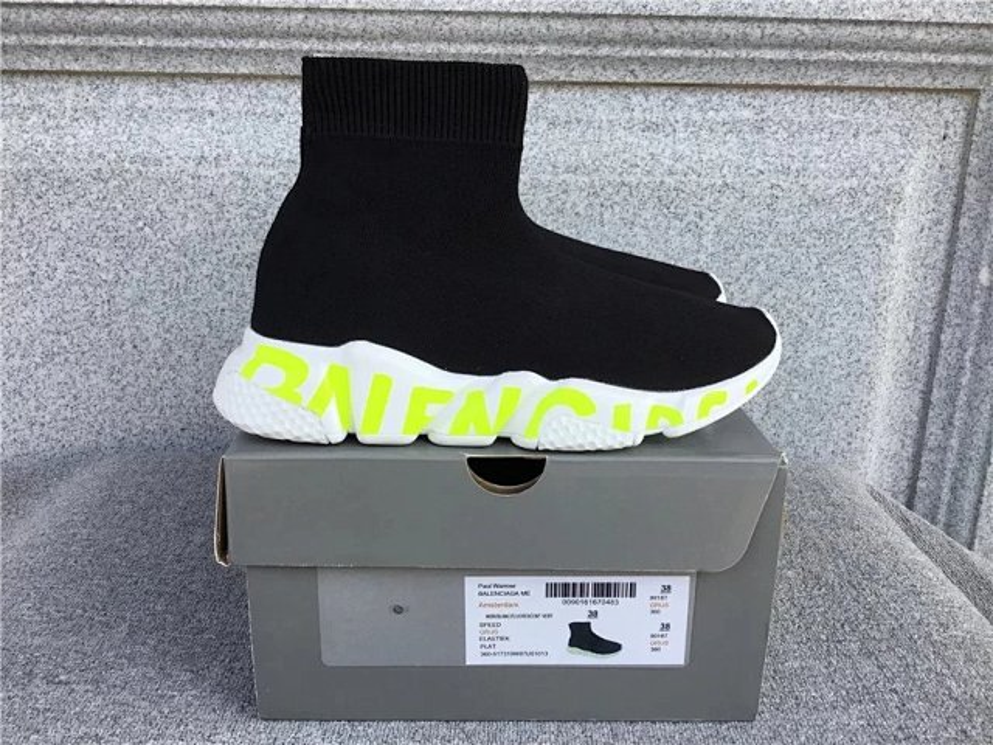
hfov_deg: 58.4
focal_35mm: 31
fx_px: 889
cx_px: 496
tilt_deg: -17.5
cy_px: 372
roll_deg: -0.8
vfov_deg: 45.4
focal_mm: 3.3
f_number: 2.4
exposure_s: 1/314
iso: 25
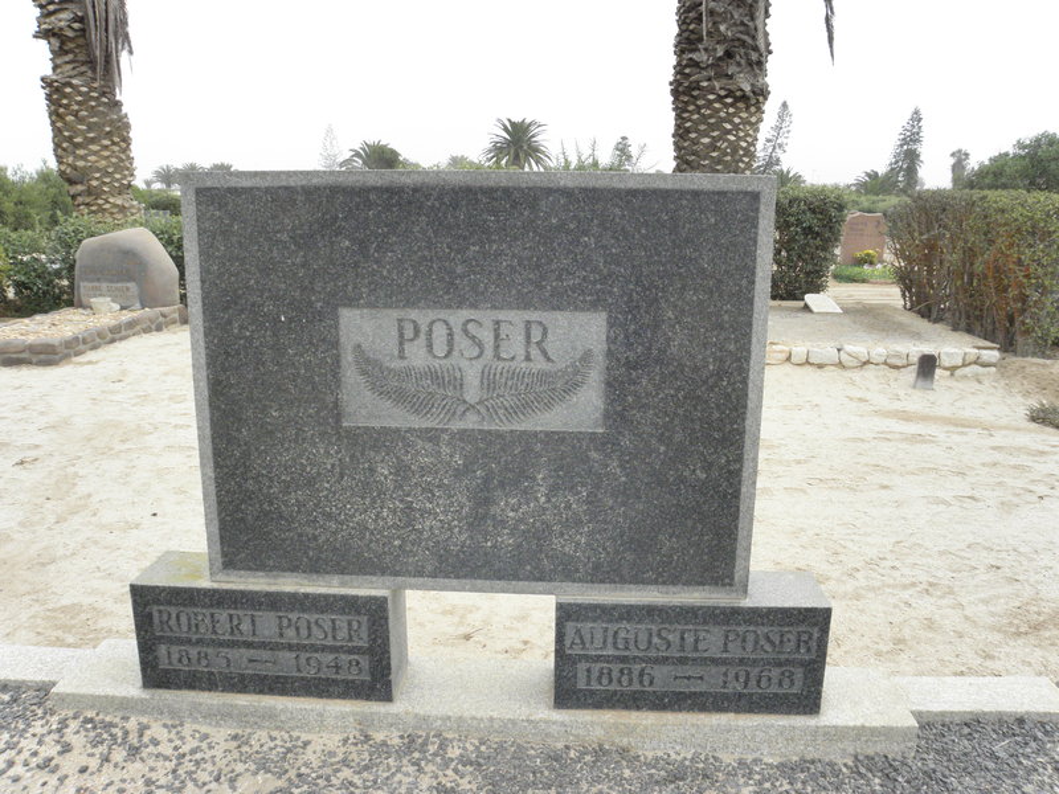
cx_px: 530
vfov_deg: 51.4
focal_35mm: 27
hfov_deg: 65.3
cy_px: 397
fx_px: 826
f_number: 6.3
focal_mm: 4.83
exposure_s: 1/320
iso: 200
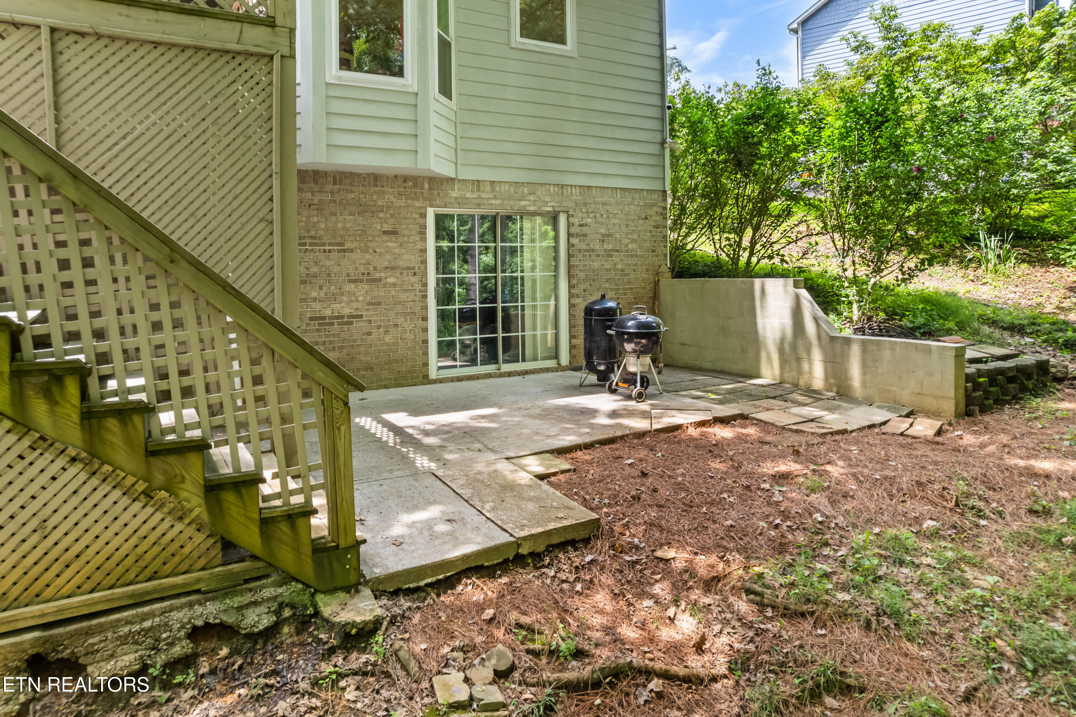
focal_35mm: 22
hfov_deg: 78.6
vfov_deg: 57.2
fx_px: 657
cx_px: 538
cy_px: 358
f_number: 2.8
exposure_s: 1/60
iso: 100
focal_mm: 8.38
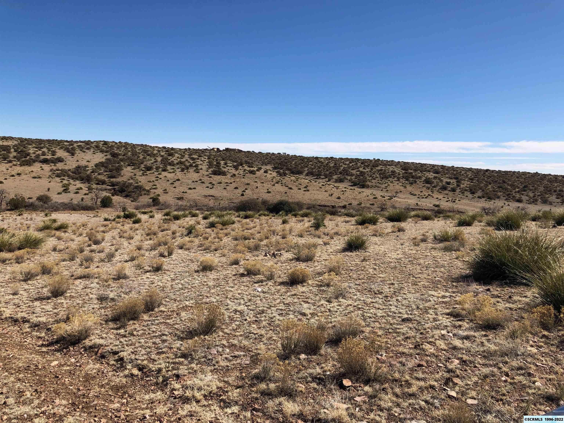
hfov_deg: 63.4
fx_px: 456
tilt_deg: -3.5
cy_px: 212
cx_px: 282
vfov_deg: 49.7
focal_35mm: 28
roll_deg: -1.0
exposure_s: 1/2558
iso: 20
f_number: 1.8
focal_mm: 4
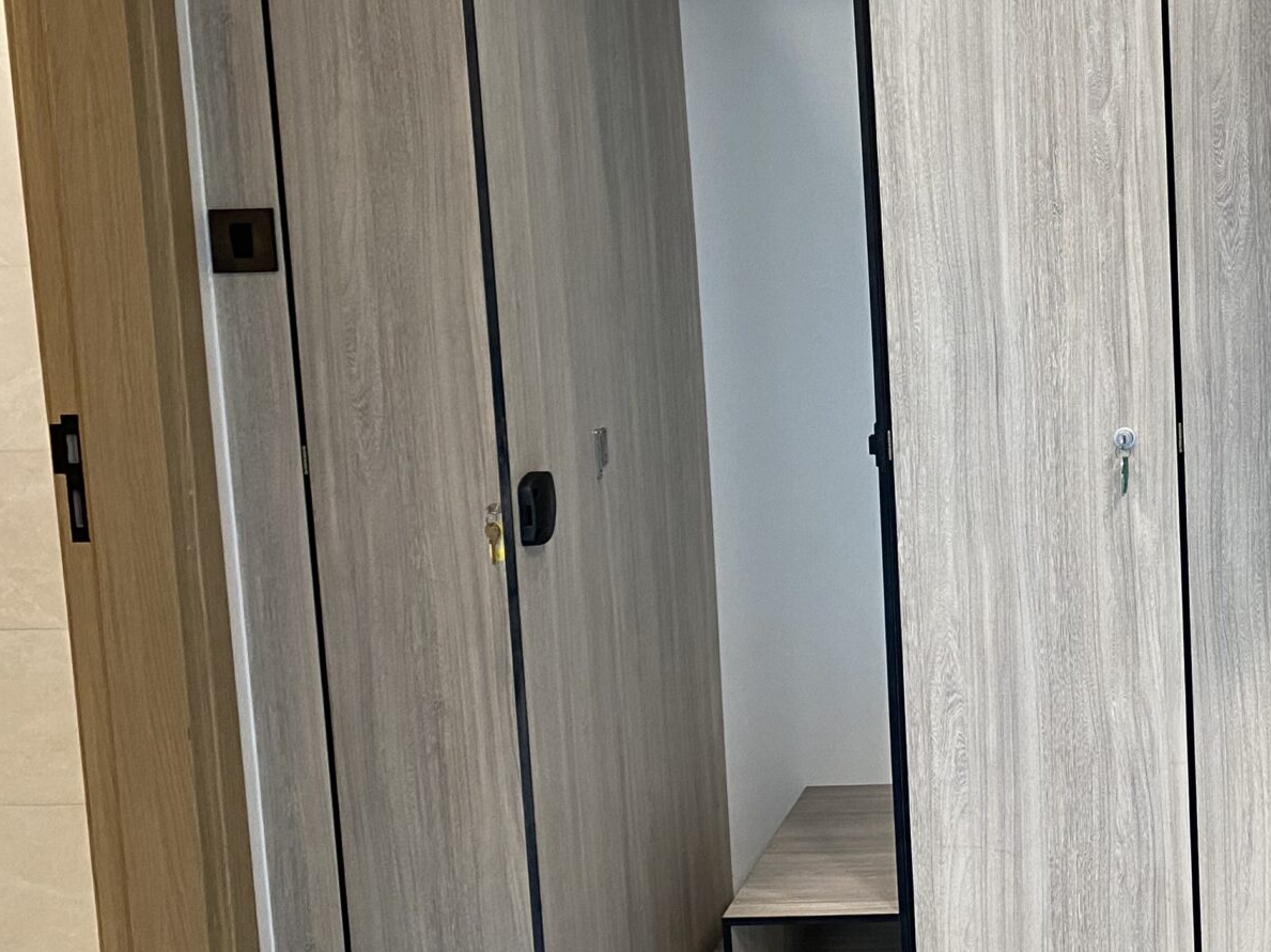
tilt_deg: -6.8
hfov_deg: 32.3
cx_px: 1193
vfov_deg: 25.9
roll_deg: +1.7
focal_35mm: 56
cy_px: 288
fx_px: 2056
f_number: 1.8
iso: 160
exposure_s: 1/50
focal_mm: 4.25
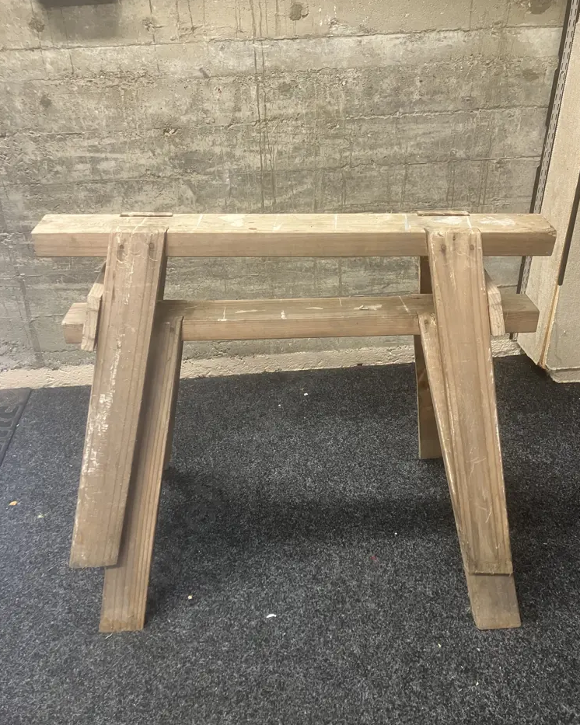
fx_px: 644
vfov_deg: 58.7
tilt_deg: -31.0
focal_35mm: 30
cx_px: 293
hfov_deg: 48.5
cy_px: 393
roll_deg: +2.6
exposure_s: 1/50
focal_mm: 3.99
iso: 250
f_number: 1.8
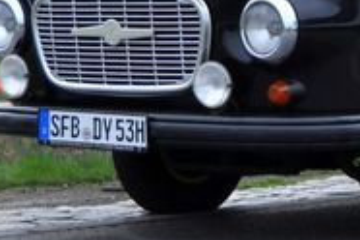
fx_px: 1750
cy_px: -52
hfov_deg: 11.5
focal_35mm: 175
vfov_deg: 7.8
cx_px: 449
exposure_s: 1/1250
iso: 400
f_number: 4.8
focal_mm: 38
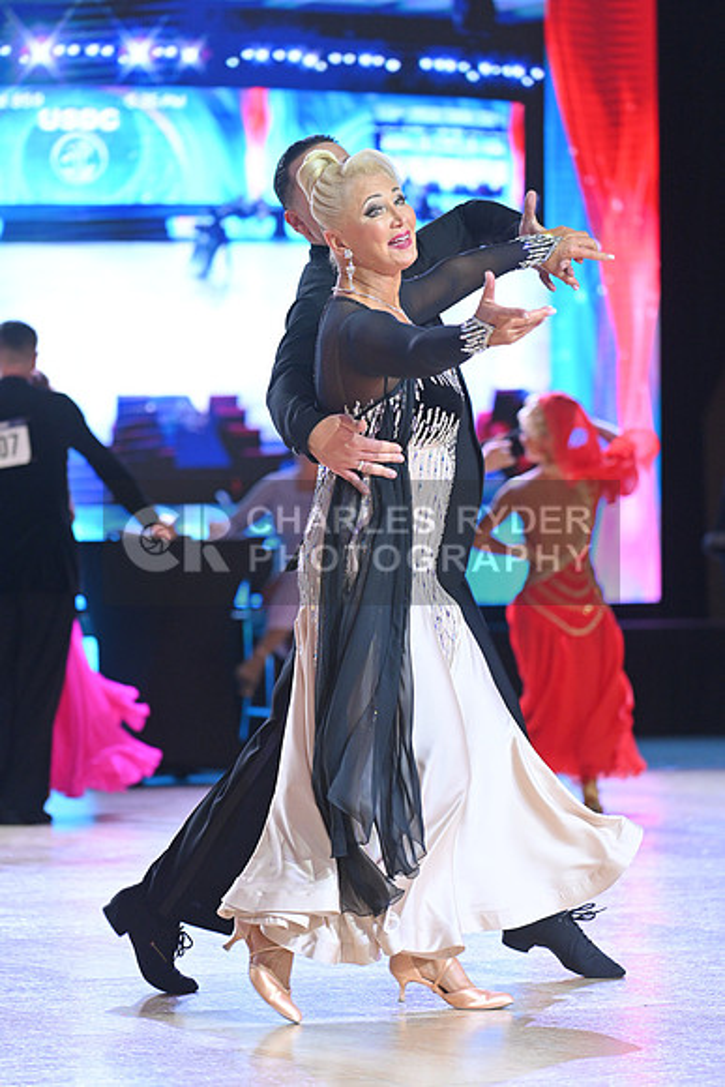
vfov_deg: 12.8
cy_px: 544
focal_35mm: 160
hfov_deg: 8.6
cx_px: 362
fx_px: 4830
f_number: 4
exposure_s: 1/250
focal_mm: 160
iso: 2000
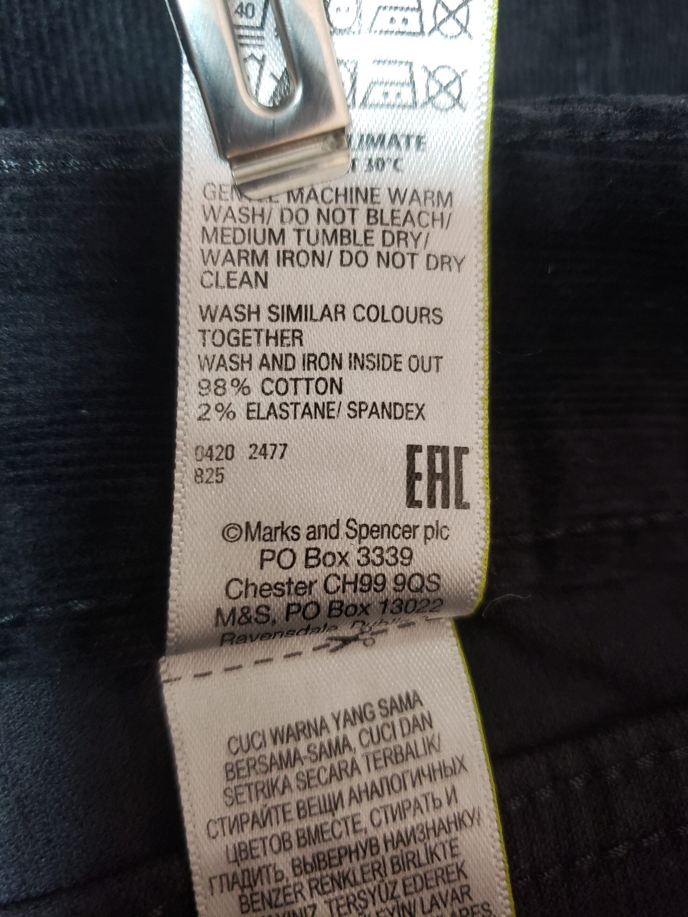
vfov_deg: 67.3
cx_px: 344
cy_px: 458
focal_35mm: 26
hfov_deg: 53.1
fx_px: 689
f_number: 1.5
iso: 250
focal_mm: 4.3
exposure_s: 1/50
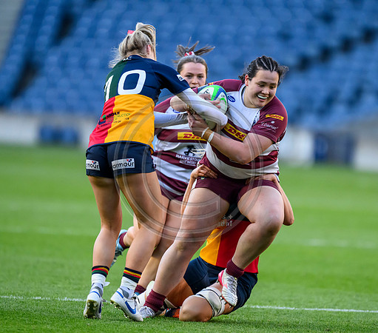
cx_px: 207
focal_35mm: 668
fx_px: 7772
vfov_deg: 2.5
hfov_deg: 2.8
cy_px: 166
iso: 4000
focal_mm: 560
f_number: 4
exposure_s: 1/2000
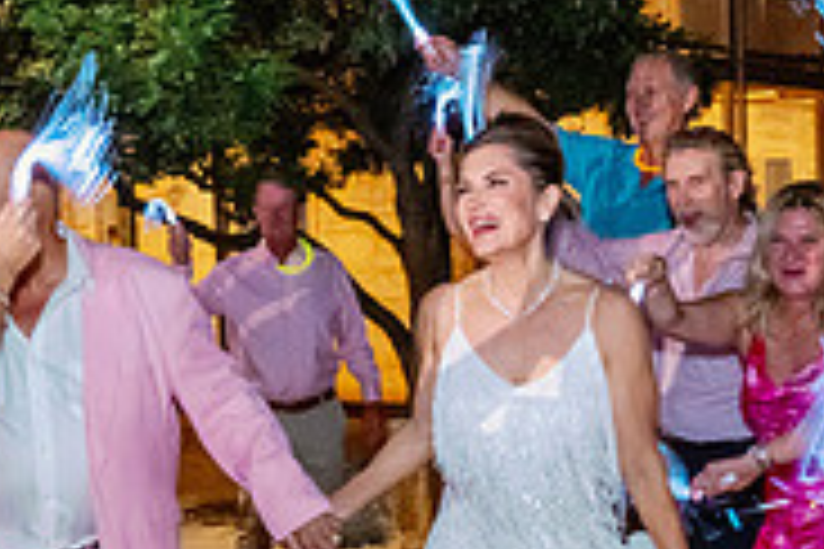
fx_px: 1739
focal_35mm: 76
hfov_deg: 26.1
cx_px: 158
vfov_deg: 17.8
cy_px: 430
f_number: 3.5
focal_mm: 24
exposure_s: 1/125
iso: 4000
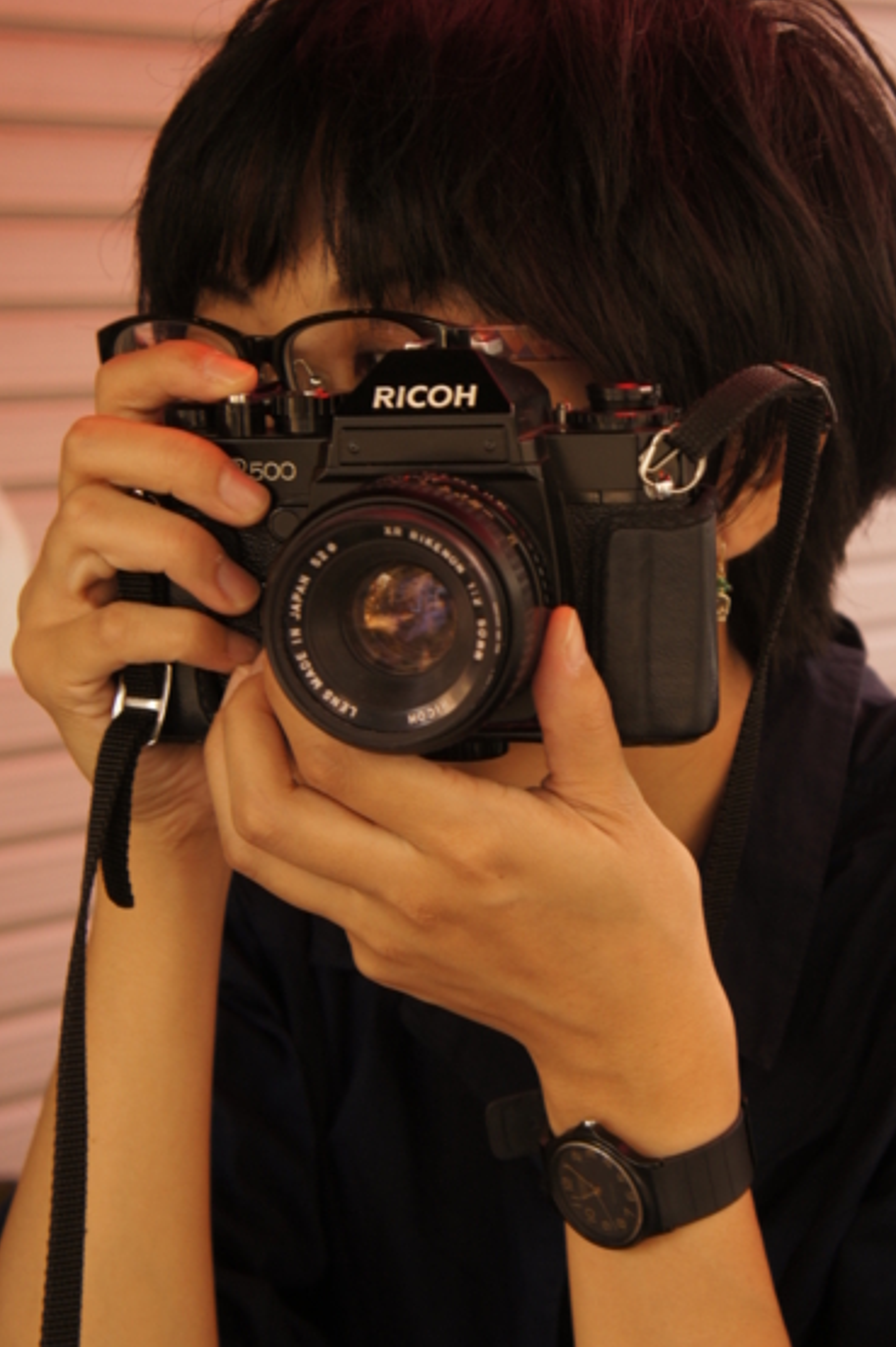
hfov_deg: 17.9
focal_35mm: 76
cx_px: 588
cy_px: 684
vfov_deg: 26.8
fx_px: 2832
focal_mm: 35
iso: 200
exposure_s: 1/60
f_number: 4.5
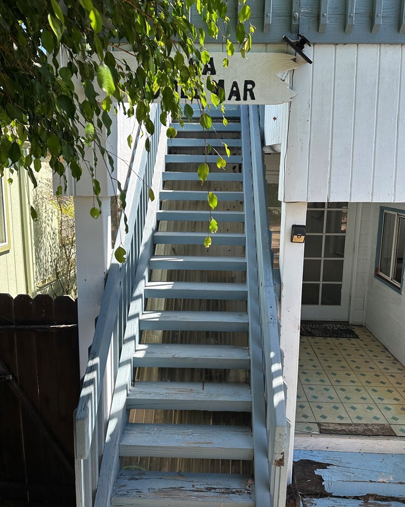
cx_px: 205
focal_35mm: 26
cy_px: 242
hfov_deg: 54.9
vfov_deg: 66.0
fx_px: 390
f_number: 1.78
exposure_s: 1/910
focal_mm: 6.86
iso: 80
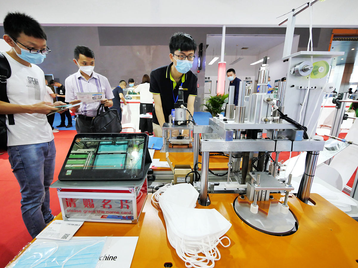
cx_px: 179
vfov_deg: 85.7
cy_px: 134
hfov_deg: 102.1
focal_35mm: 14
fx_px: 145
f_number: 4
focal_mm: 7
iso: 1600
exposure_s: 1/125
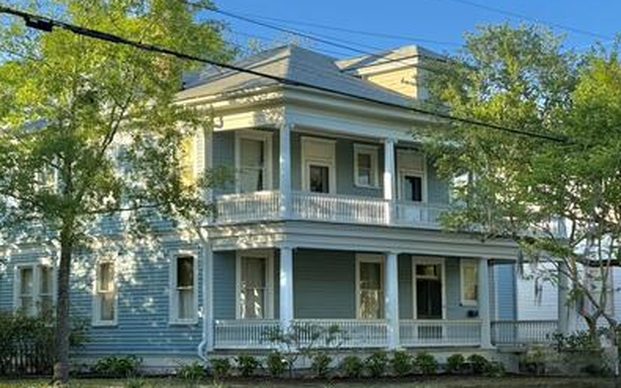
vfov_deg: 24.9
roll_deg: -0.2
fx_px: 880
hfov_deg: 38.9
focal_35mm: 52
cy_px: 218
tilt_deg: +6.4
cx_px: 314
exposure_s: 1/1133
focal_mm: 6.76
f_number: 1.78
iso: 64
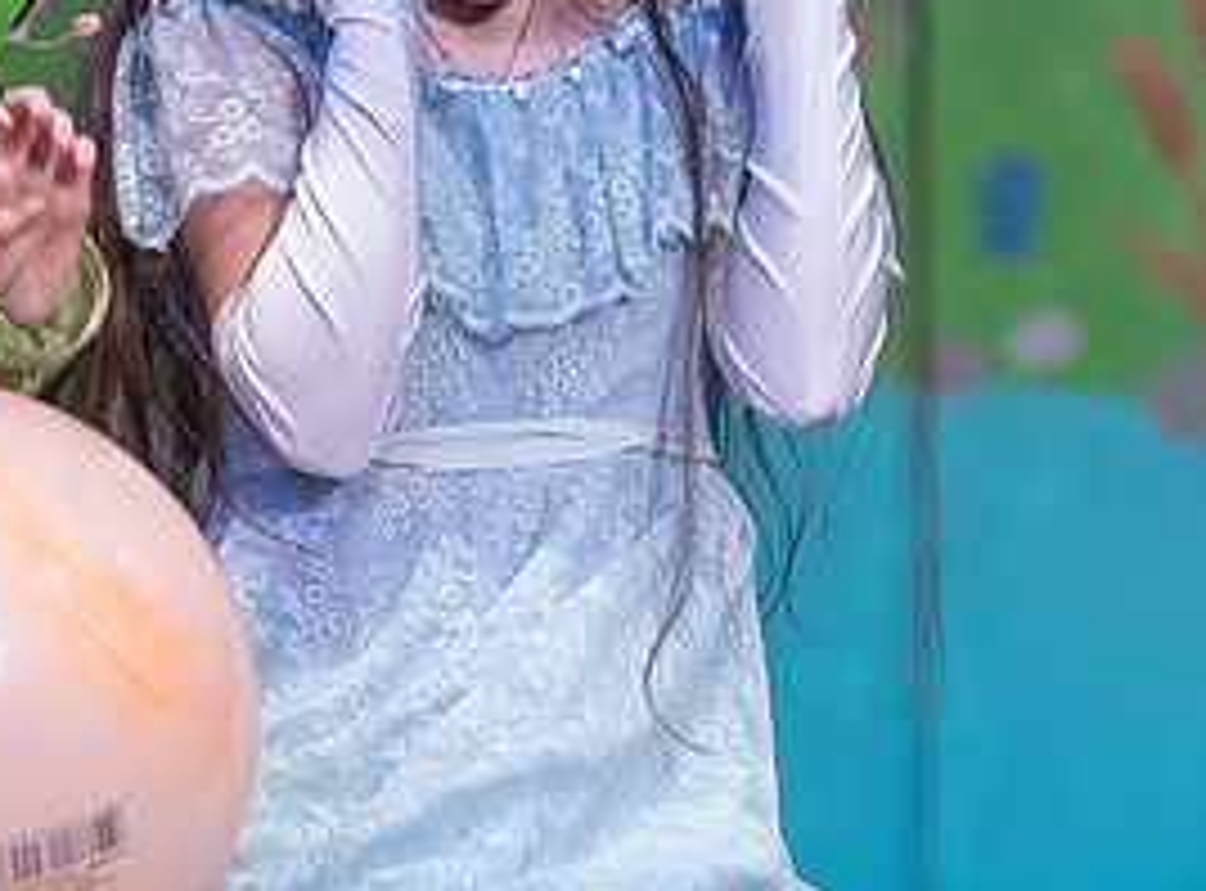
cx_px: 417
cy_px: 282
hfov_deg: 4.5
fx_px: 15455
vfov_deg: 3.3
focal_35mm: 446
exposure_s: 1/250
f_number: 2.8
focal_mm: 170
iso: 250
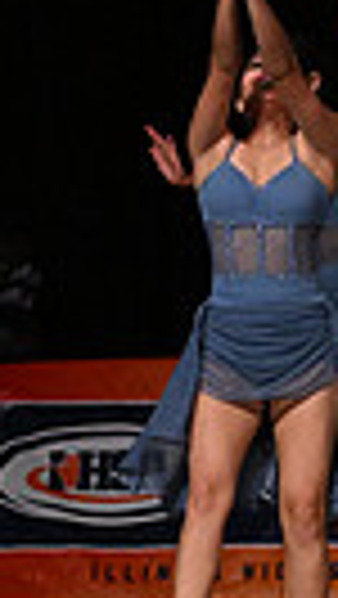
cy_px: 191
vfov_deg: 5.2
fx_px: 6632
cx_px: 1158
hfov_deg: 2.9
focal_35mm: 417
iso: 8000
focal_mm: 91
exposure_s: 1/1000
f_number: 4
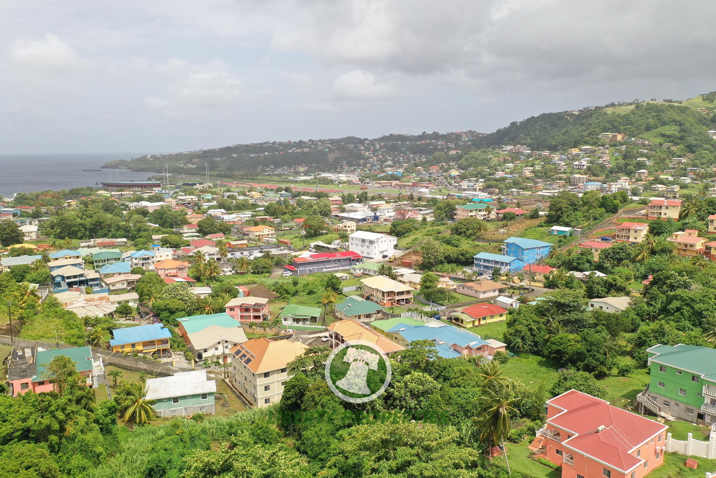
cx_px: 358
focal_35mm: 28
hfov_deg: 65.5
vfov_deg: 46.4
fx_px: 557
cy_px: 239
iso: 100
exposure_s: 1/50
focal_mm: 10.26
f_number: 3.5
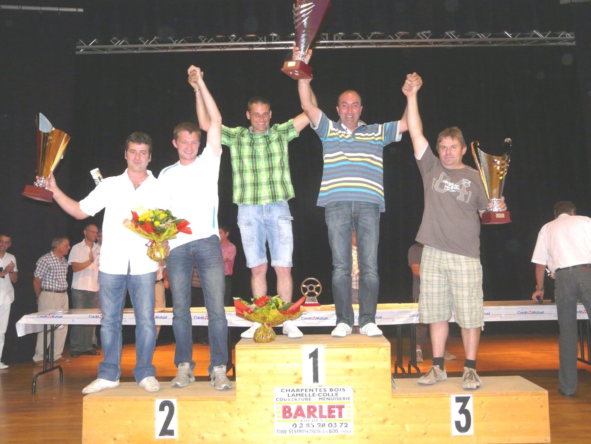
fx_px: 564
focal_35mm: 33
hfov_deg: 55.3
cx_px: 296
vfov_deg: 43.0
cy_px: 222
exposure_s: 1/40
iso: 200
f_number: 2.8
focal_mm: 5.5
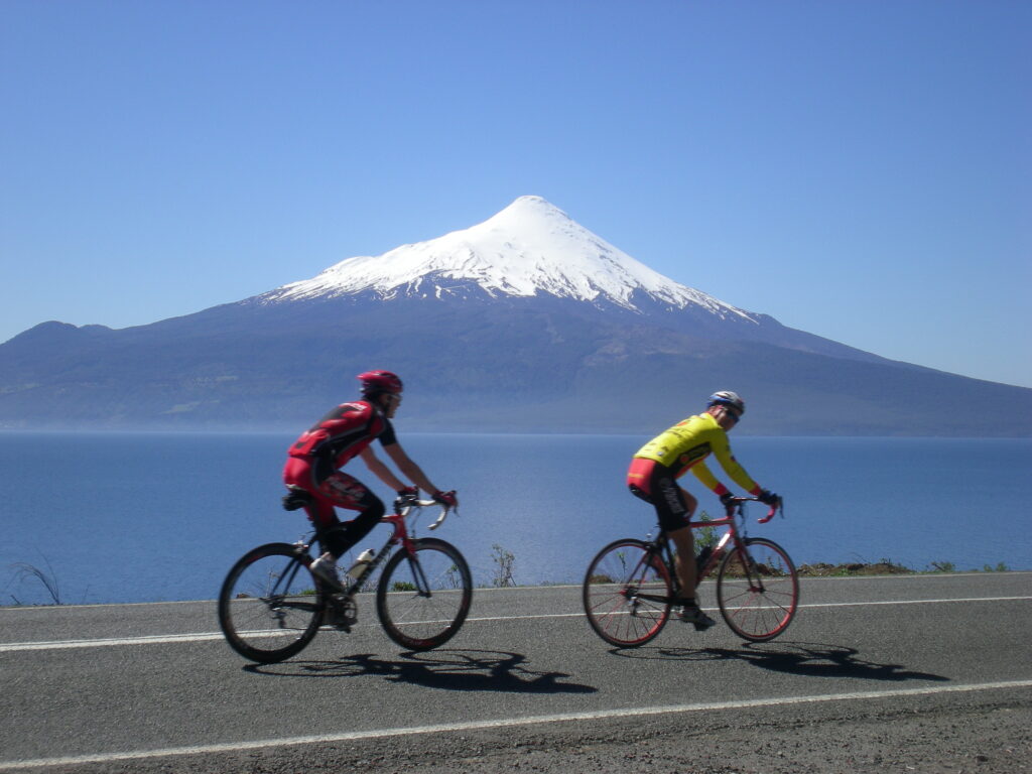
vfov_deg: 26.1
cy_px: 387
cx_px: 516
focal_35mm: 56
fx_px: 1670
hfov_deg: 34.3
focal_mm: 9.3
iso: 50
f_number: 5.6
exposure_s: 1/386
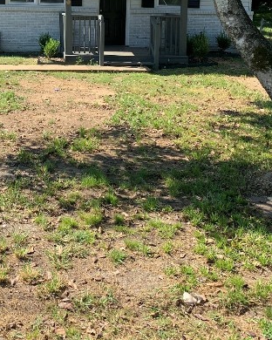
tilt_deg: -1.7
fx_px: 503
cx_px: 64
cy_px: 37
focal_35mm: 50
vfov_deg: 35.3
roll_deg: -0.7
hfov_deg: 29.7
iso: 25
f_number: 1.8
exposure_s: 1/722
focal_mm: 4.25
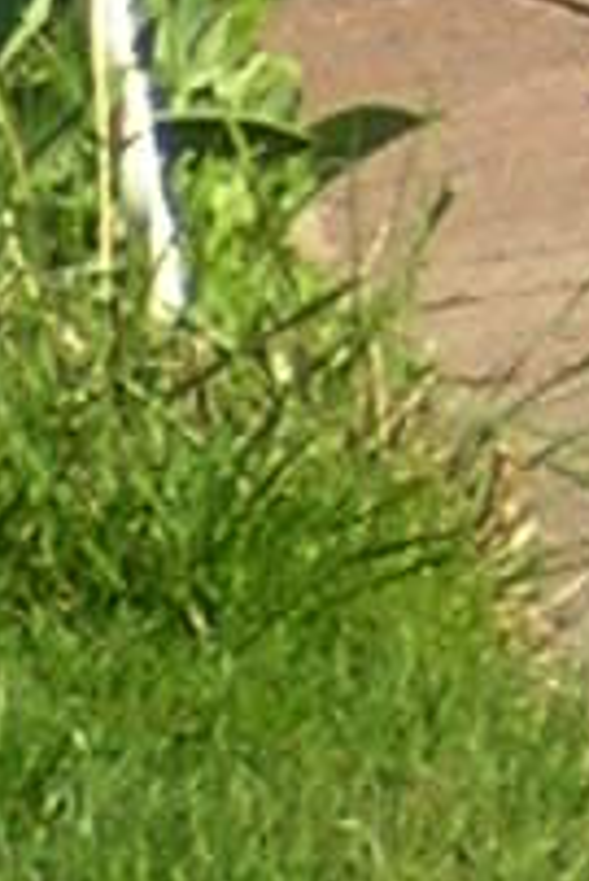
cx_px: -2003
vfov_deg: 2.3
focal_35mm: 890
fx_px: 21803
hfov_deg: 1.5
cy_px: 2076
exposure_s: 1/191
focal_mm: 14.1
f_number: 4.7
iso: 50
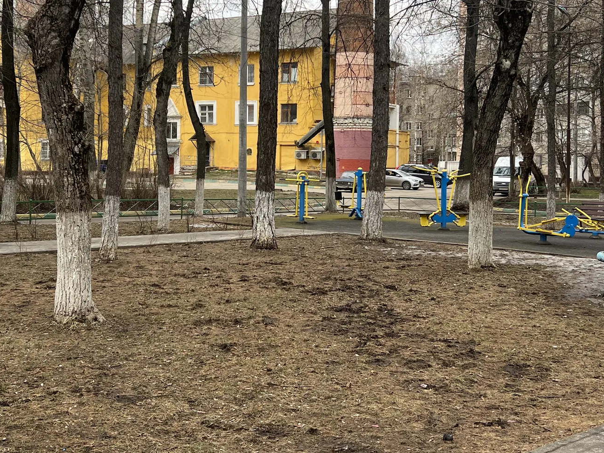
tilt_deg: -0.3
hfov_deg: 39.5
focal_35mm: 48
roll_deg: -1.0
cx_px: 243
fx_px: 838
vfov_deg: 30.1
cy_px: 165
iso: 50
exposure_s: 1/932
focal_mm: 5.7
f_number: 1.5
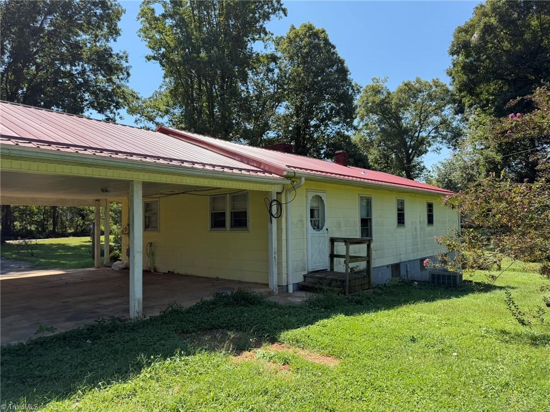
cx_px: 275
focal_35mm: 24
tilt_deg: +0.9
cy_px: 206
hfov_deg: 71.6
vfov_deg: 56.8
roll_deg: +1.5
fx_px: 381
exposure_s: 1/2299
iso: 100
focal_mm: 6.76
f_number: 1.78
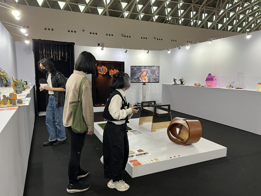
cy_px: 98
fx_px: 196
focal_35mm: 26
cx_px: 130
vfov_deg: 53.1
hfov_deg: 67.3
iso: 100
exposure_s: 1/60
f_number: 1.5
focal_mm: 5.7
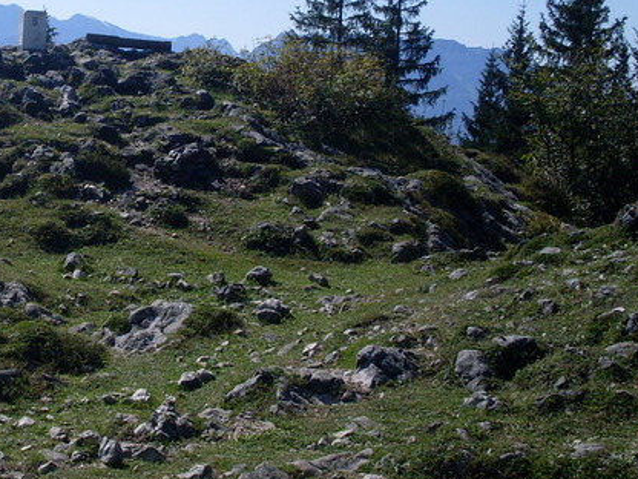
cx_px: 117
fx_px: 1345
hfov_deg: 26.1
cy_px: 150
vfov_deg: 20.1
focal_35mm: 73
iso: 80
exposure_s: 1/250
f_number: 8.4
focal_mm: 6.3
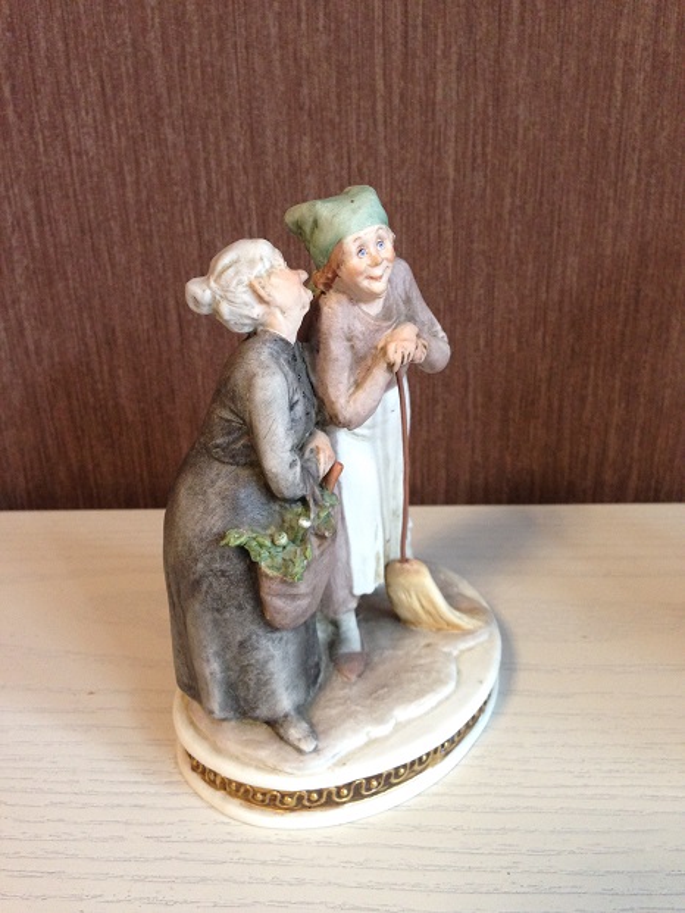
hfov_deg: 43.0
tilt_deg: -23.6
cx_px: 342
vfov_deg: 55.3
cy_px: 456
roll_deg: +4.3
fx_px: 870
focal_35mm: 33
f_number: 2.4
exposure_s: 1/20
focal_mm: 4.12
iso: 160
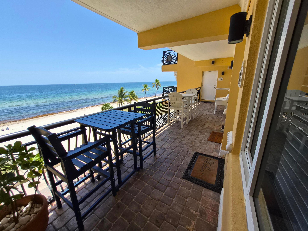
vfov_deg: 89.9
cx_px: 154
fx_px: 116
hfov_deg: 106.2
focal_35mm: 13
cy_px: 116
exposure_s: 1/796
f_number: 2.2
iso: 25
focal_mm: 1.7
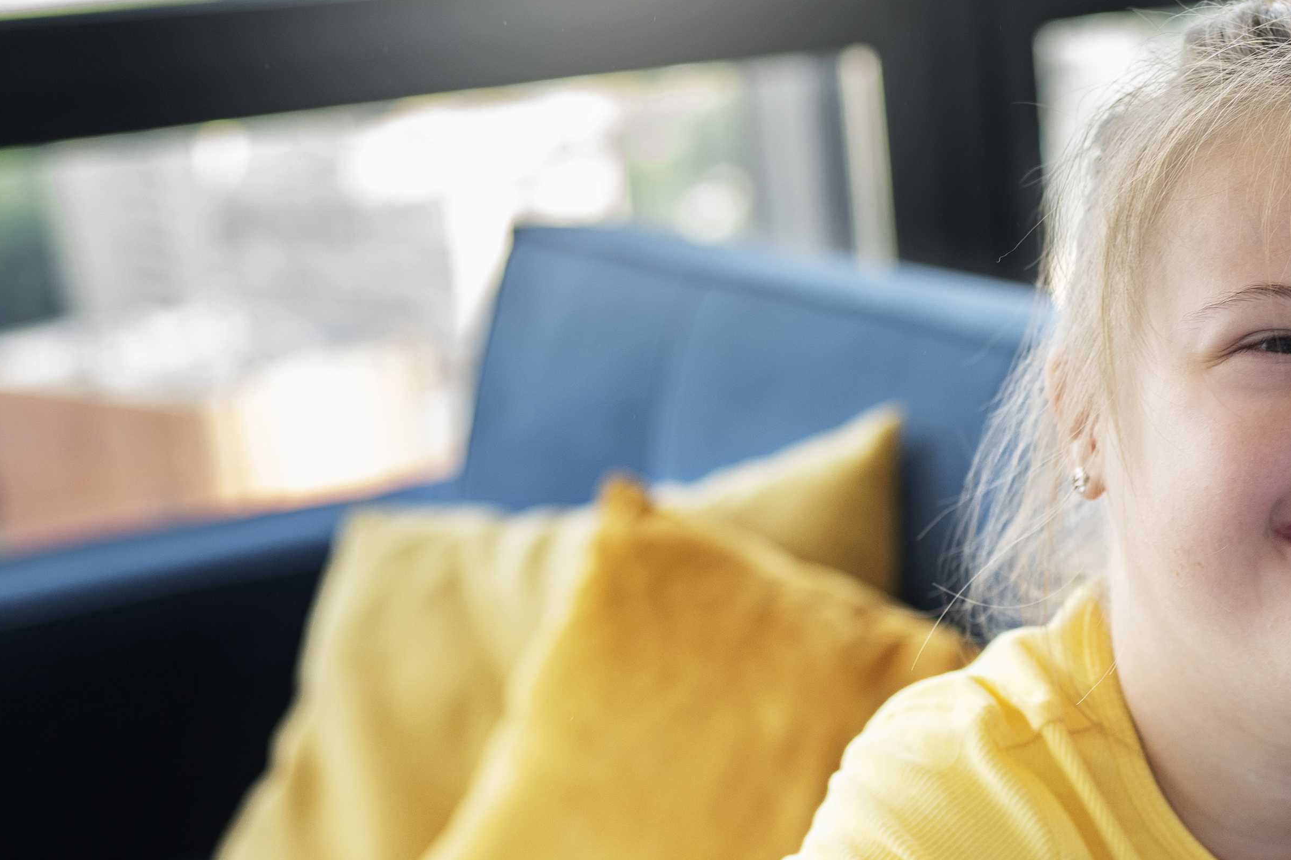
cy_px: 528
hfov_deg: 22.4
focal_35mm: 87
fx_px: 3119
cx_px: 1336
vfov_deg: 15.7
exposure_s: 1/250
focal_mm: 35
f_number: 2
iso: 320
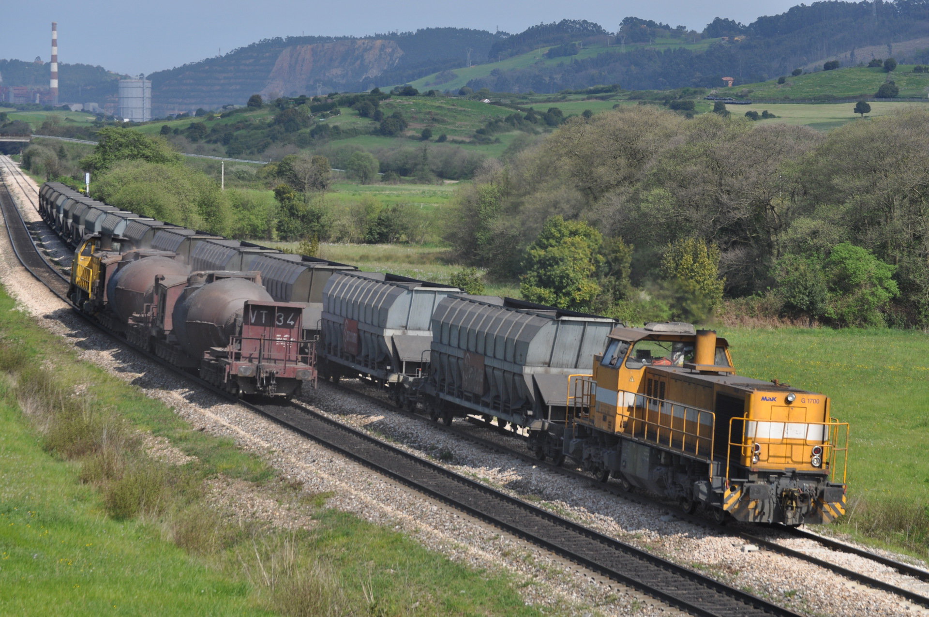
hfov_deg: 16.1
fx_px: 3286
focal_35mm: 128
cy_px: 308
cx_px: 464
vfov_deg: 10.7
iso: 200
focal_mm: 85
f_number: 6.3
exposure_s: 1/640
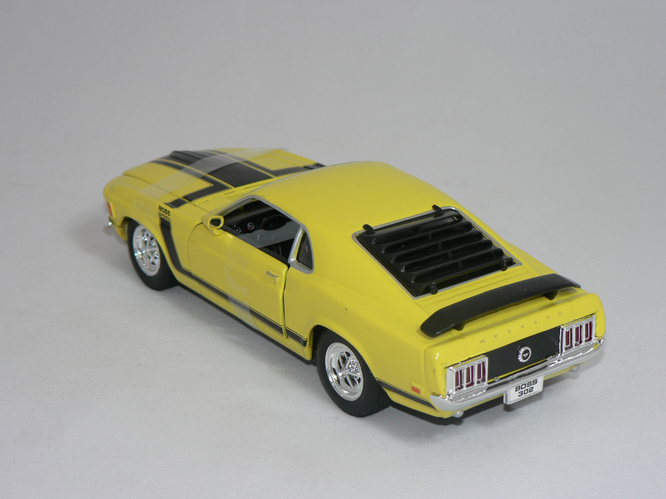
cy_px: 250
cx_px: 333
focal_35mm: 86
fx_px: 1655
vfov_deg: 17.2
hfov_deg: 22.8
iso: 80
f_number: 3.2
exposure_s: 1/60
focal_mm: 14.3
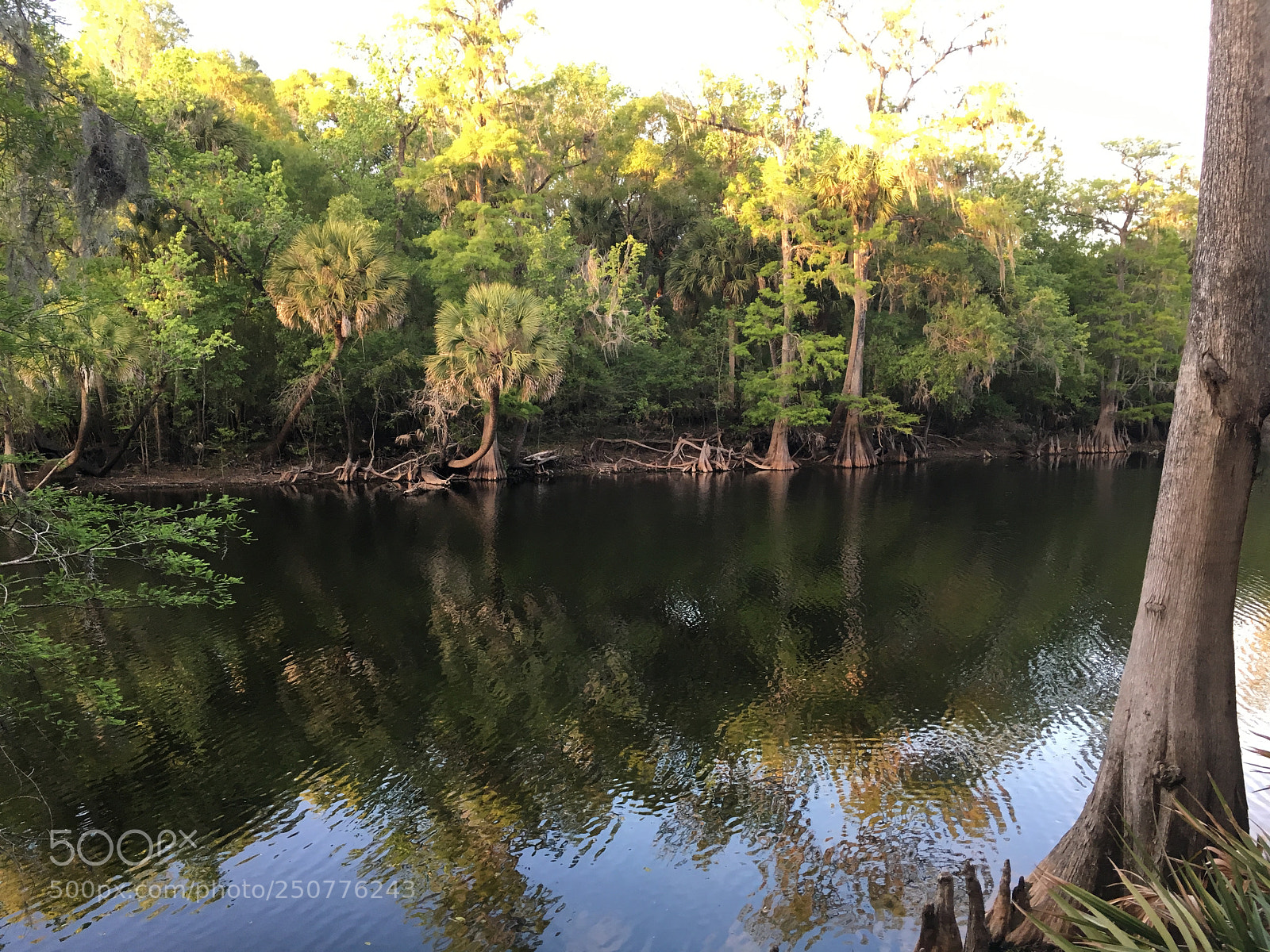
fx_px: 1064
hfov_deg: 61.7
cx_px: 635
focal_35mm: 29
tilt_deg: -5.6
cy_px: 476
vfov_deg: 48.2
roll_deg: +0.5
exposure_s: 1/30
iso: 32
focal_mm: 4.15
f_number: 2.2
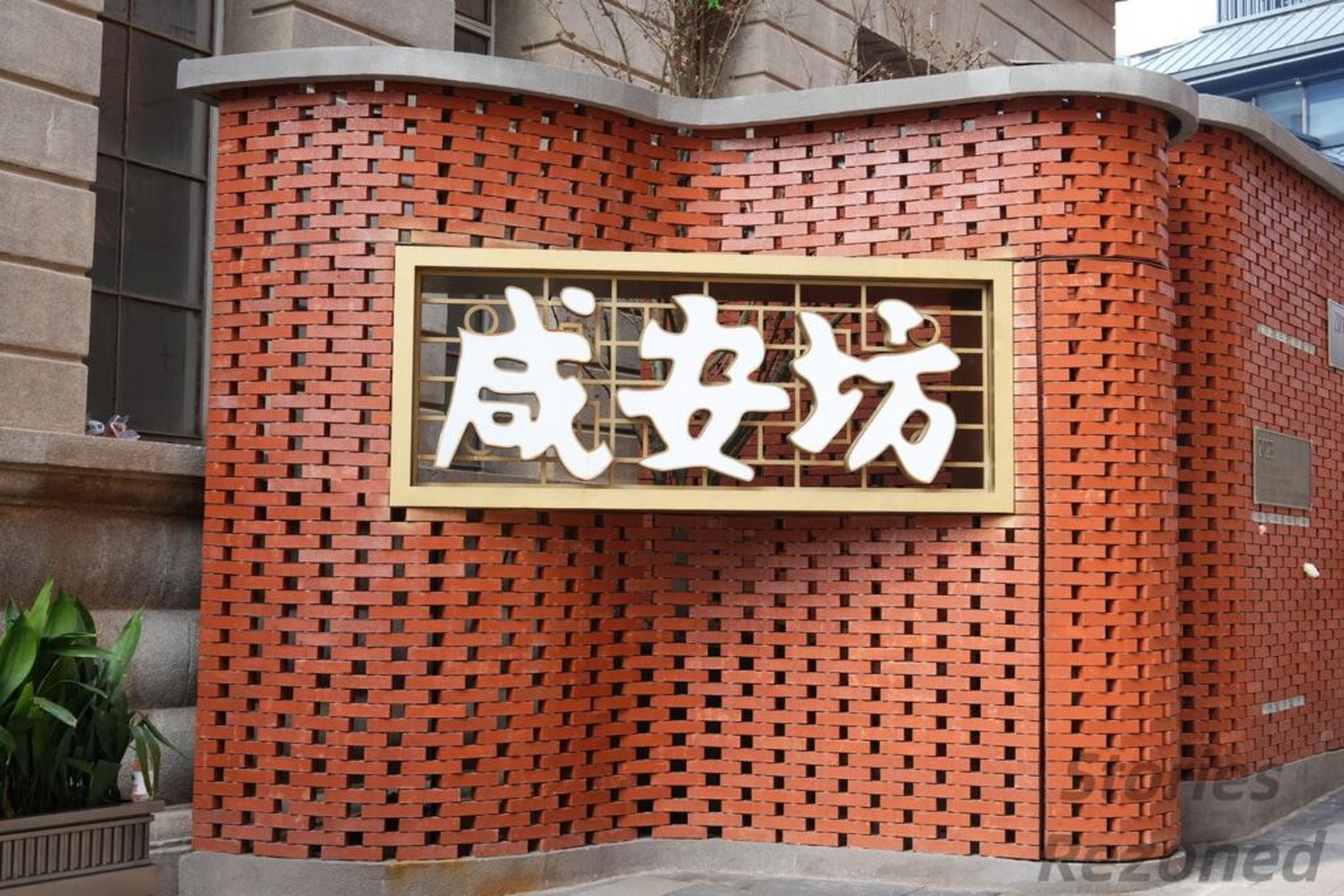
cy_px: 448
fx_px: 1717
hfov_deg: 42.7
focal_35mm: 46
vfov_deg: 29.3
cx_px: 672
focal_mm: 46
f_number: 7.1
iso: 400
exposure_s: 1/160
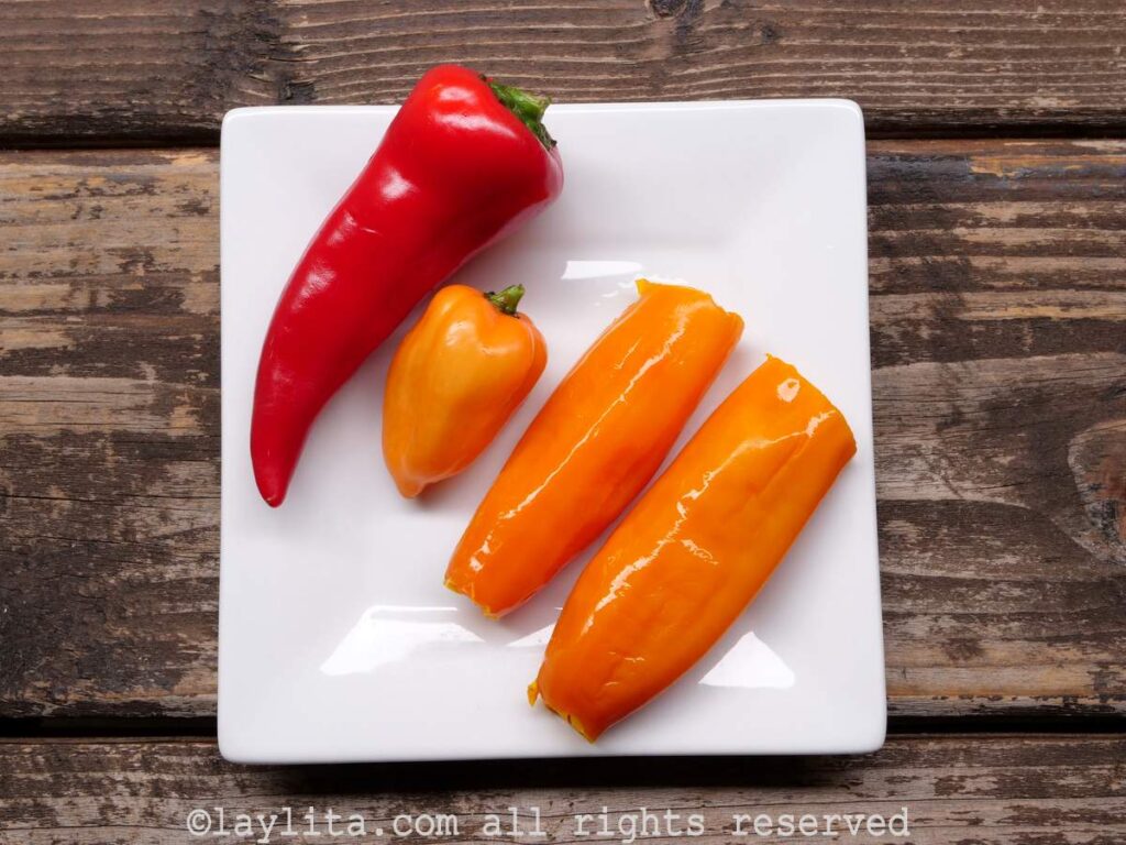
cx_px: 563
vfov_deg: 27.0
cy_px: 422
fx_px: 1757
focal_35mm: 54
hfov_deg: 35.5
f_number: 10
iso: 500
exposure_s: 1/60
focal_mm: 27
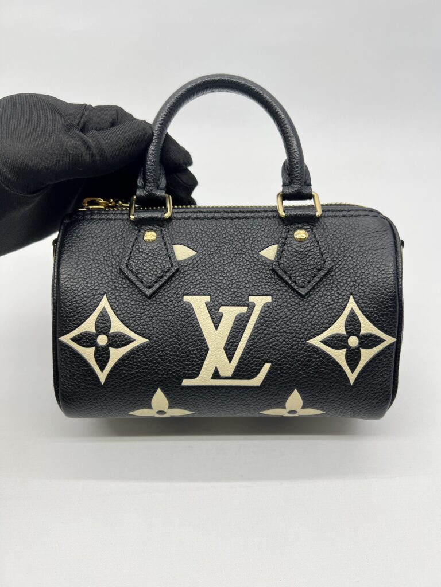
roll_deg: +0.0
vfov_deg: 67.3
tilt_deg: -38.6
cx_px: 220
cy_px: 294
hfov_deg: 53.1
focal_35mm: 26
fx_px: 442
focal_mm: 5.7
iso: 32
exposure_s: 1/138
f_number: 1.5
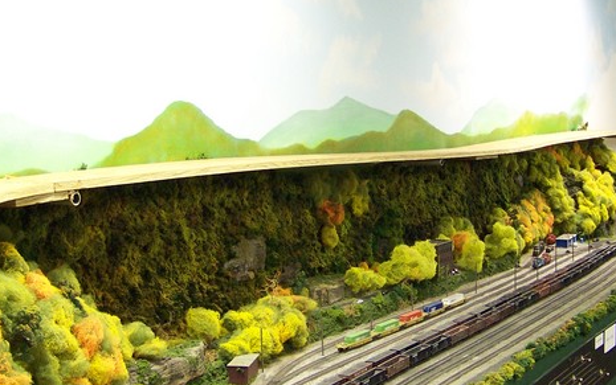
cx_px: 302
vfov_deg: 20.6
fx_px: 1058
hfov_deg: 32.5
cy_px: 161
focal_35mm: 63
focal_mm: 5.85
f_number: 2.8
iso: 160
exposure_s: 1/30
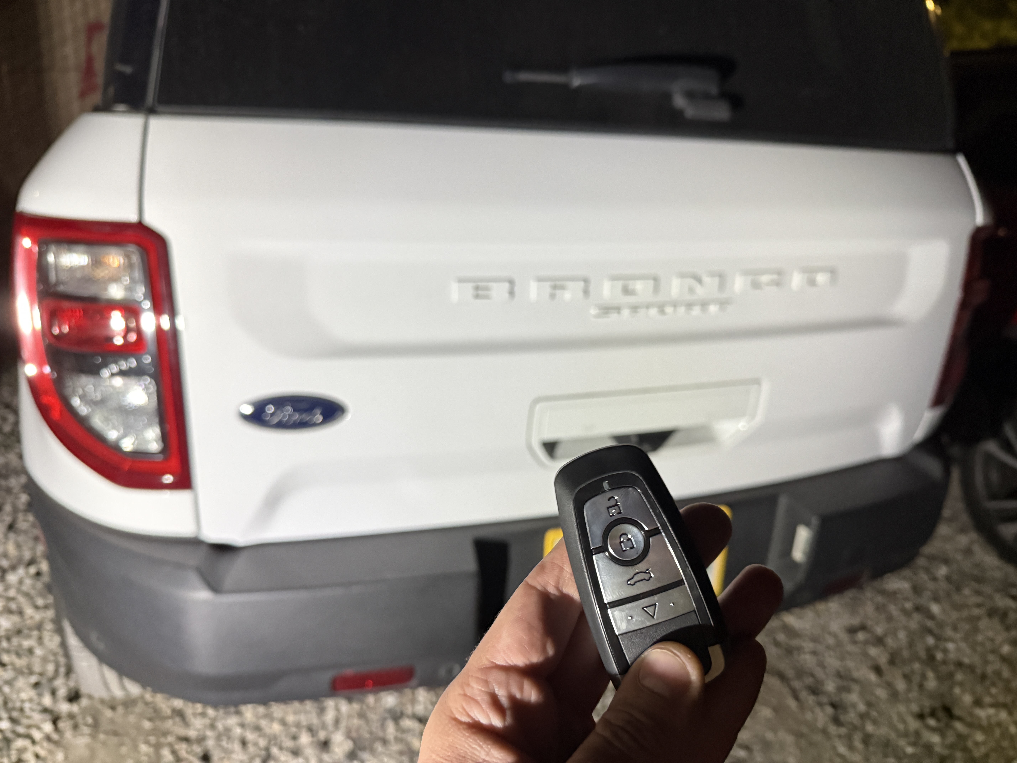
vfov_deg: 56.8
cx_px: 508
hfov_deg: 71.6
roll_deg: -7.0
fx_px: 705
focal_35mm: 24
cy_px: 382
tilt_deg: -26.2
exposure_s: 1/30
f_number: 1.78
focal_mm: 6.76
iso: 1000
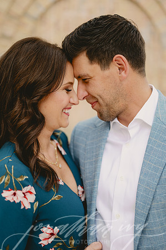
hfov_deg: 26.9
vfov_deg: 39.6
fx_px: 347
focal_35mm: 50
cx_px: 83
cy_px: 125
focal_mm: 50
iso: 200
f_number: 2
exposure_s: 1/640
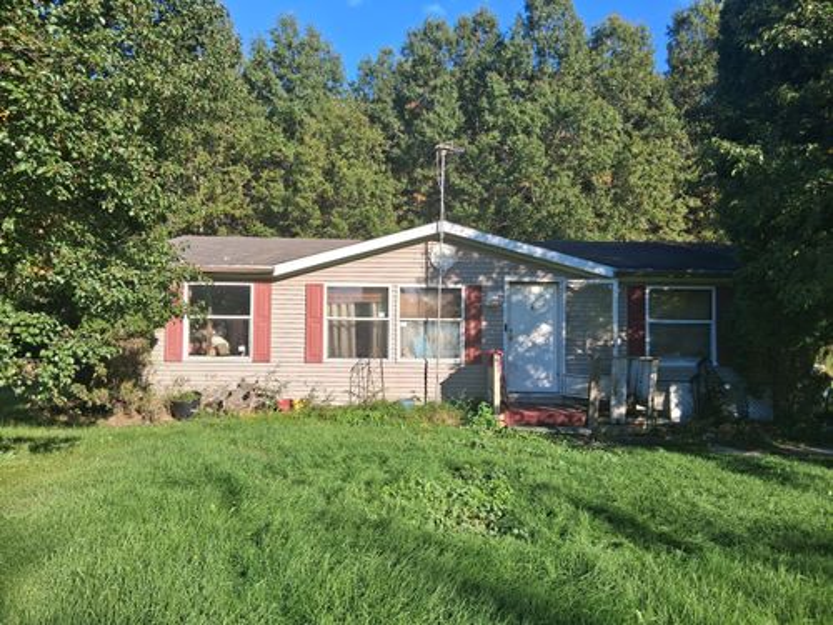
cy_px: 312
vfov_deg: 53.1
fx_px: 626
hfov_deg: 67.3
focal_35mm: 26
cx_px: 416
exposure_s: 1/436
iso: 25
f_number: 1.8
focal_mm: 3.98
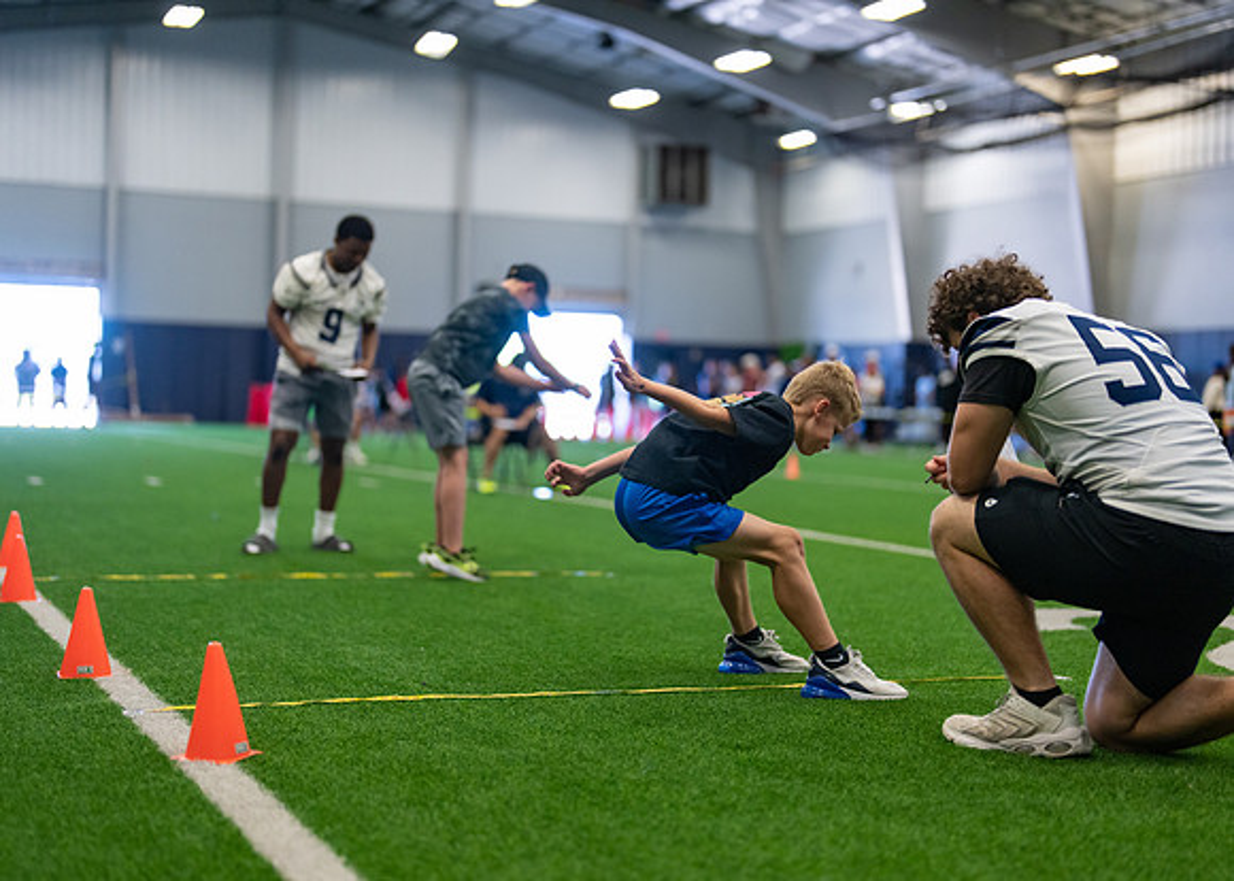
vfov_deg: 26.2
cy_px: 440
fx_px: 1892
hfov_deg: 36.1
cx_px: 617
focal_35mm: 54
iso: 1250
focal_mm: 50
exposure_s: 1/1000
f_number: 1.2
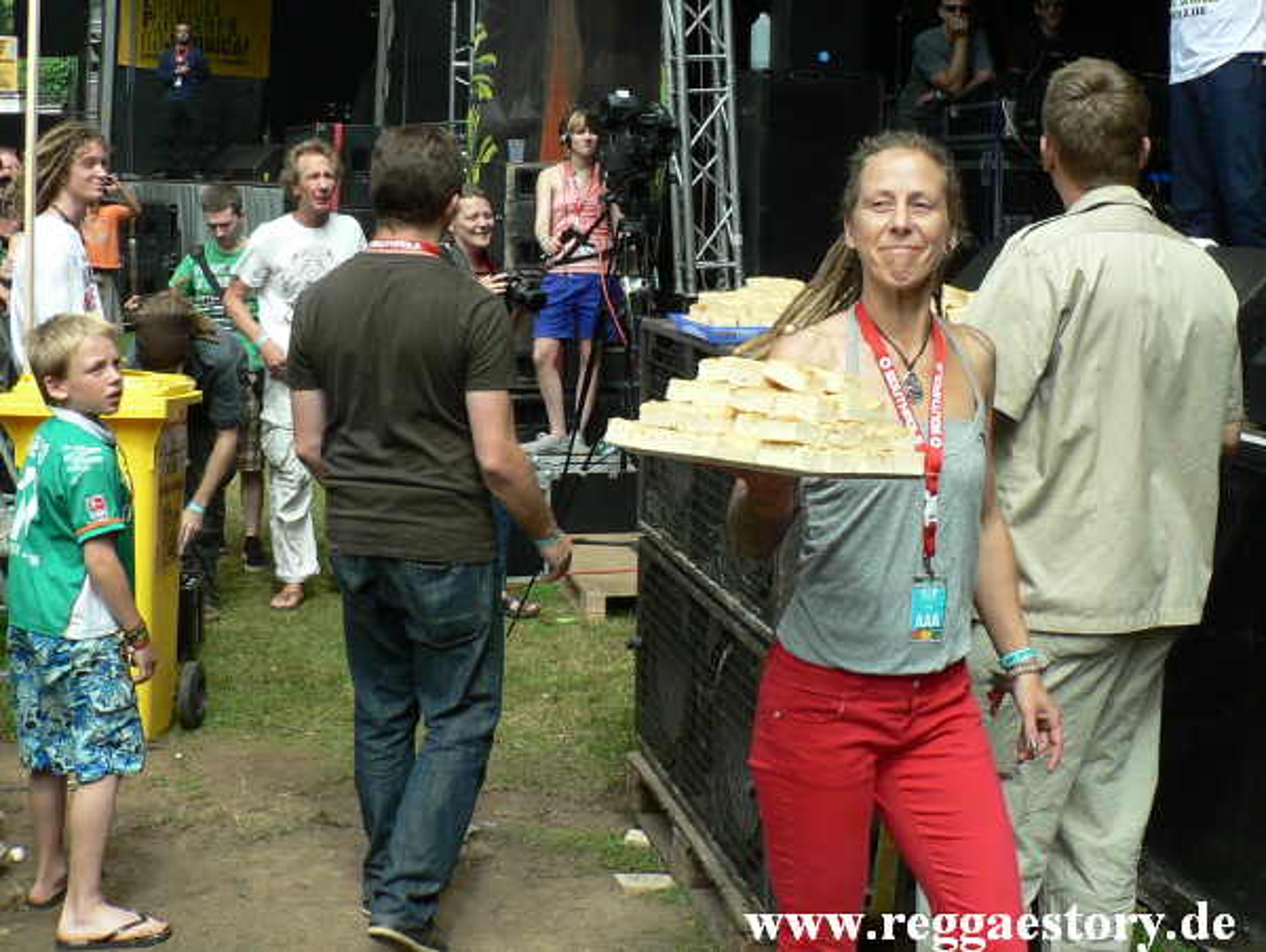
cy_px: 476
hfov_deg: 52.6
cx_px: 633
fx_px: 1281
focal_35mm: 35
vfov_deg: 40.8
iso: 64
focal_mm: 6
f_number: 4
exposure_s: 1/125
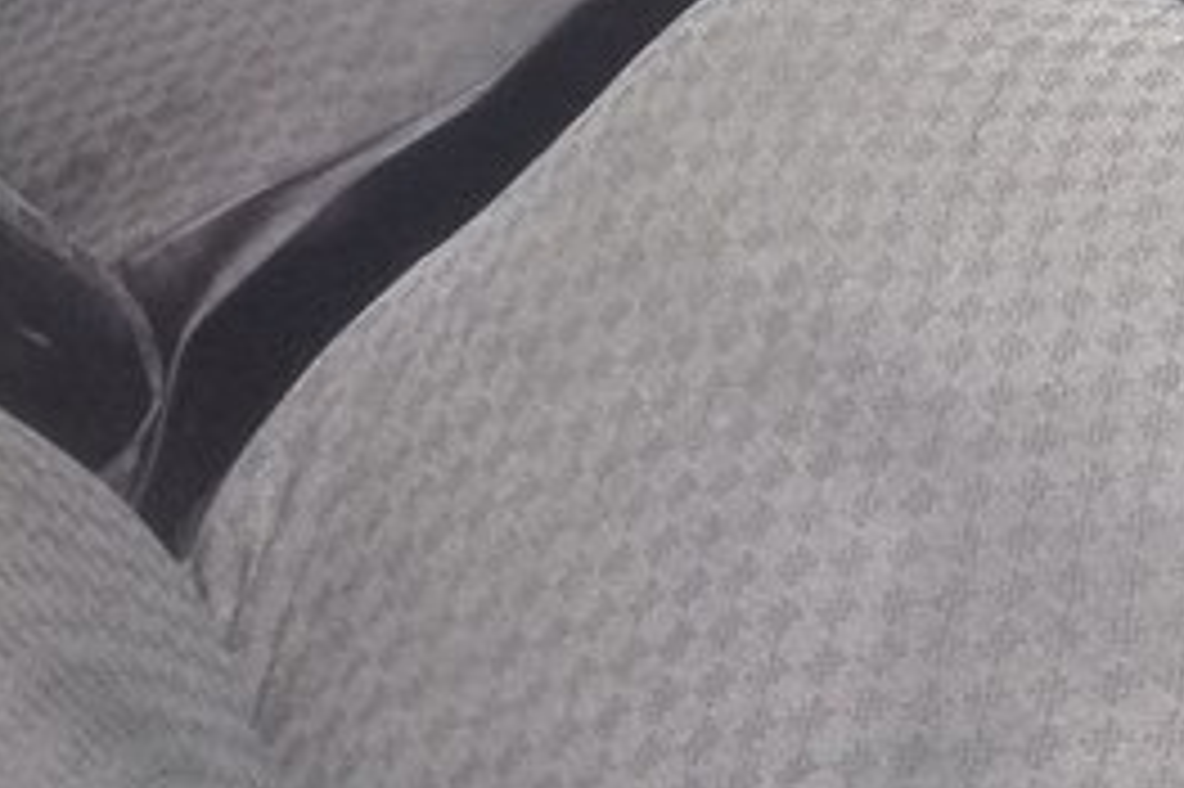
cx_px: 1112
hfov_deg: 24.2
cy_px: -281
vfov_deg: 15.8
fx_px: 2662
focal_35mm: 81
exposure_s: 1/33
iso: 125
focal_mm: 3.3
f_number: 2.2
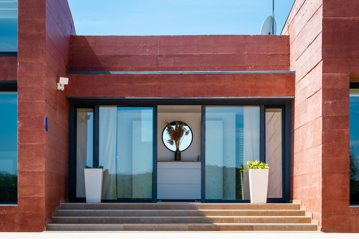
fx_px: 698
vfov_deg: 19.4
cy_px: 120
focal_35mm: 70
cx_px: 180
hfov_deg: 28.9
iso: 100
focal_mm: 70
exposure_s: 1/320
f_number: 7.1
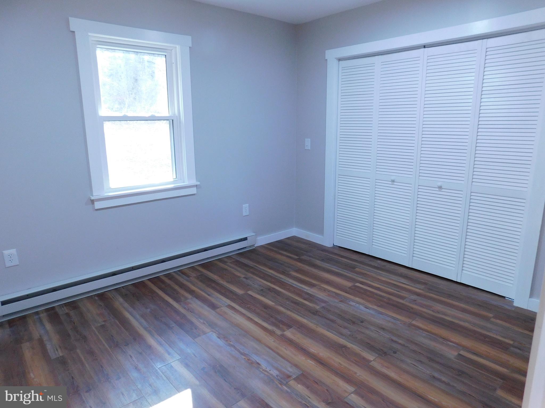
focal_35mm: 23
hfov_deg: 73.9
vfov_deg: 58.9
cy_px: 204
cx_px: 272
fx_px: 362
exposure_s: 1/30
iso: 220
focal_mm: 4
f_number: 3
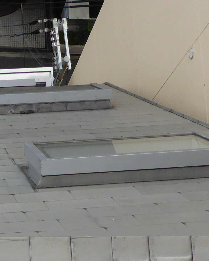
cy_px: 257
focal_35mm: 88
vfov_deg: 21.1
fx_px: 681
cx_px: -64
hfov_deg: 16.5
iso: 100
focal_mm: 4.3
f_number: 3.3
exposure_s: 1/400
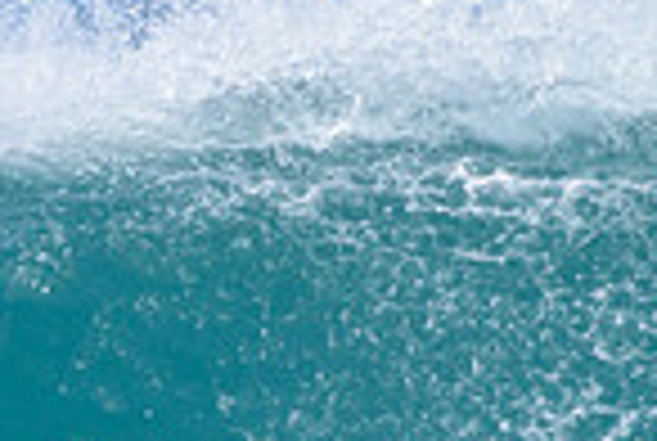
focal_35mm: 3968
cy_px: 479
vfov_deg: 0.3
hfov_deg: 0.5
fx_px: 72563
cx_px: 4
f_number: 11
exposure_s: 1/2000
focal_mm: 1000
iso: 1250
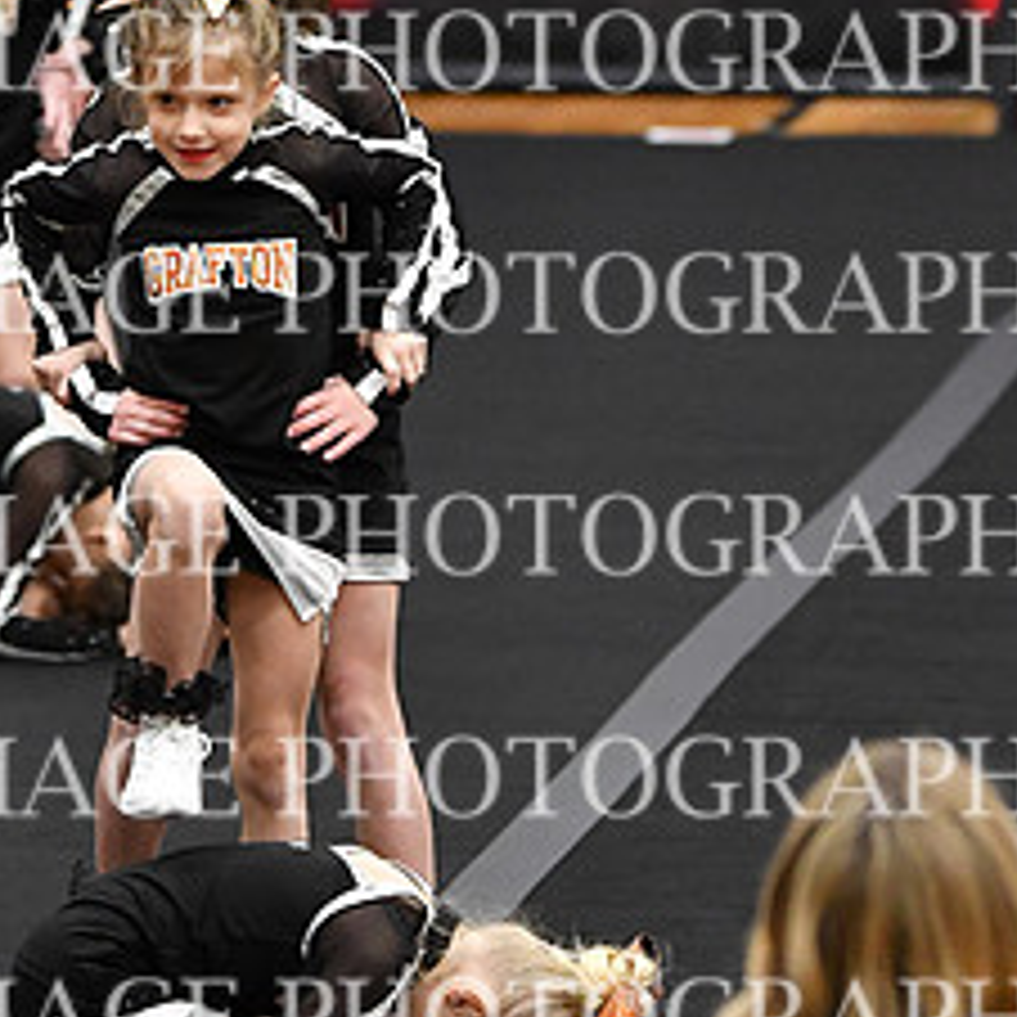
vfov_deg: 4.3
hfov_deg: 4.3
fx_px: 13562
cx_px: 245
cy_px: 414
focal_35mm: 408
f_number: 2.8
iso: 5000
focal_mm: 125
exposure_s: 1/800
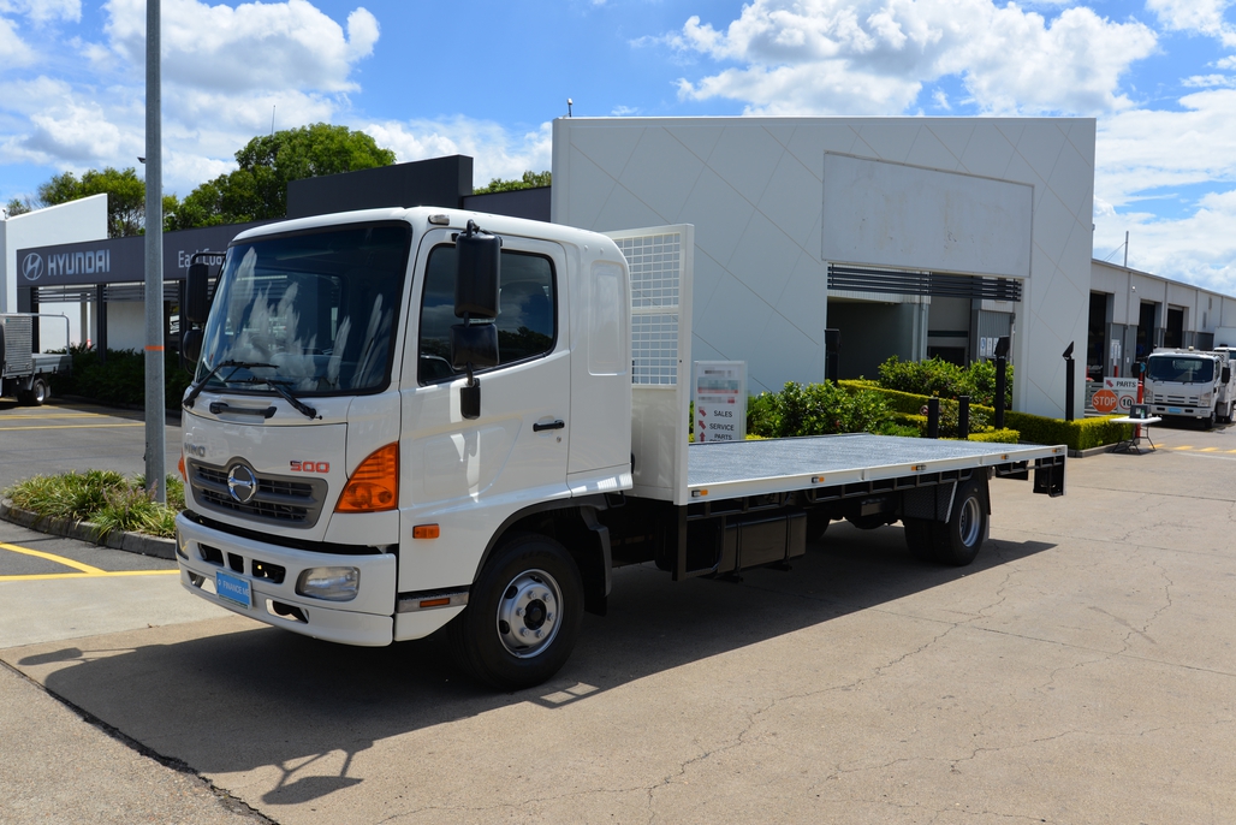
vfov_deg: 43.6
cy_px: 412
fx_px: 1030
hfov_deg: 61.9
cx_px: 618
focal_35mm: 30
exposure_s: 1/250
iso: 100
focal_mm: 30
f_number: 8
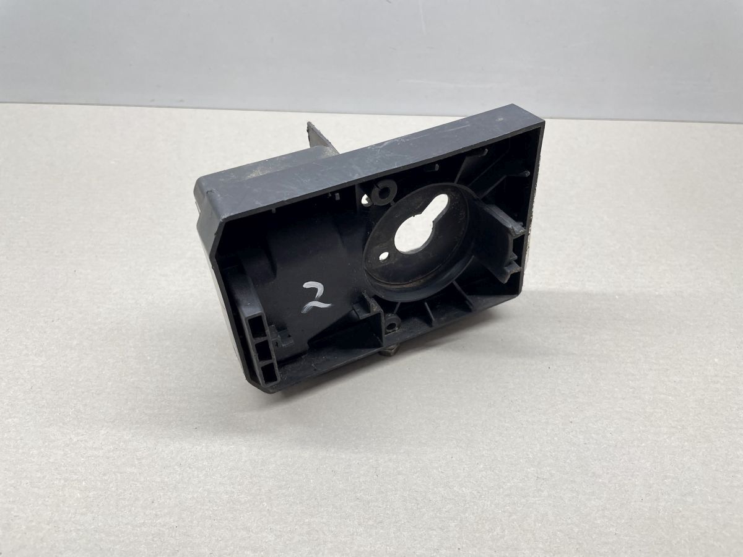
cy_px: 278
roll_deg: -0.9
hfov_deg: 67.3
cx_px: 372
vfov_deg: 53.1
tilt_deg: -44.8
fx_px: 558
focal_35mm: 26
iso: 80
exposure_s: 1/100
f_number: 1.6
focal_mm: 4.2
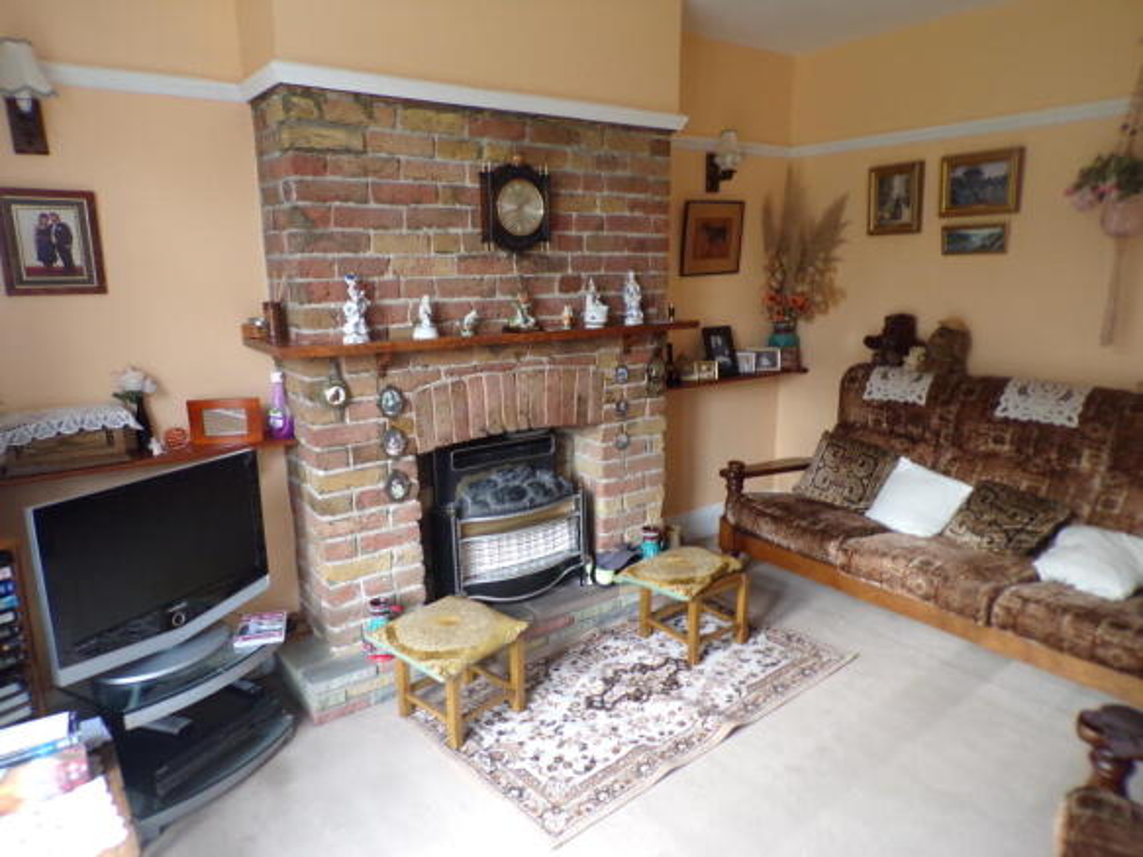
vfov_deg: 56.8
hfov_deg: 71.6
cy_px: 428
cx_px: 572
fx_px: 792
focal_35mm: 24
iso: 200
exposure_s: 1/34
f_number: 3
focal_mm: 4.3
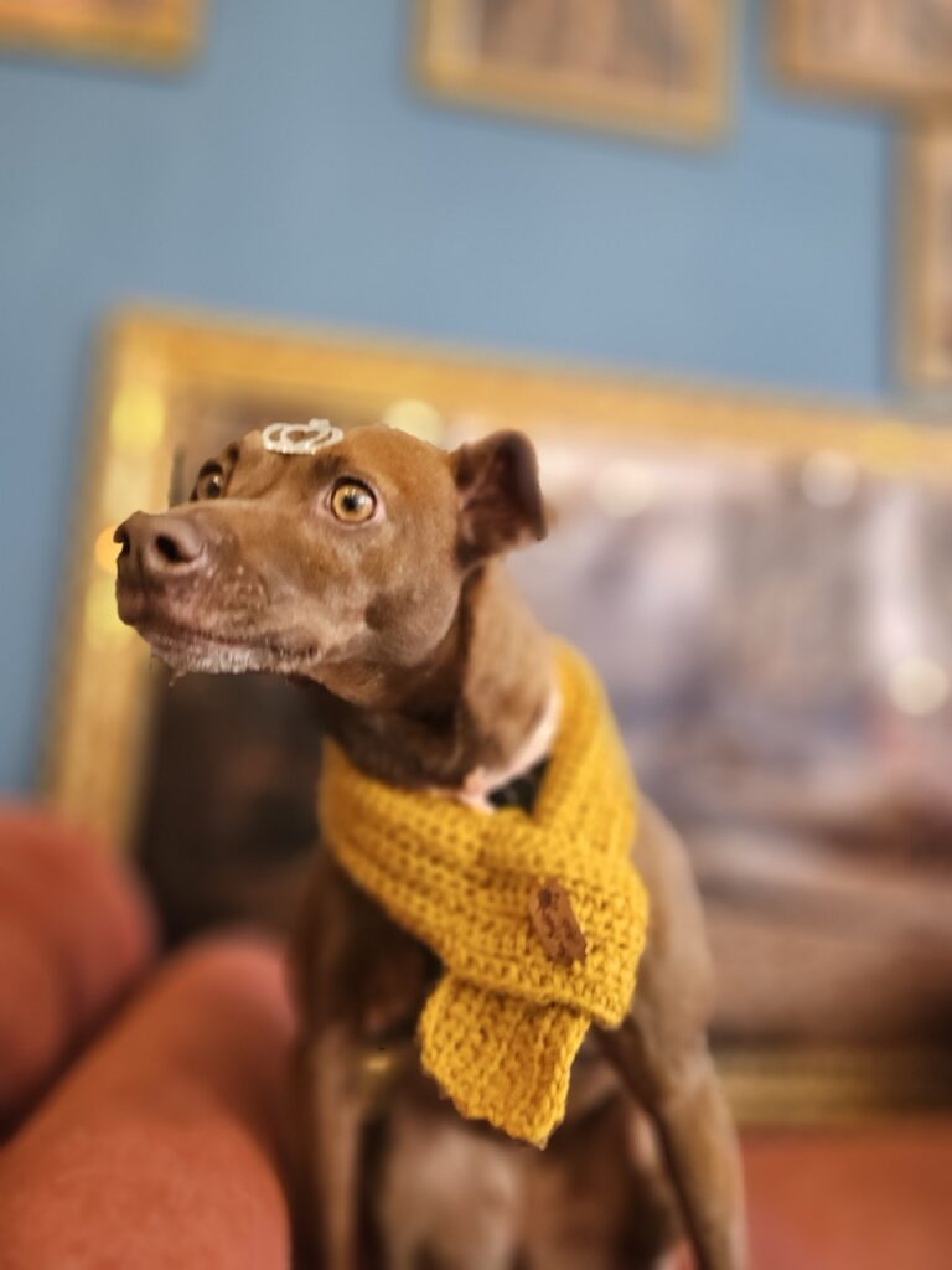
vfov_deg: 73.9
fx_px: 843
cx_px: 476
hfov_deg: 58.9
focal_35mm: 23
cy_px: 635
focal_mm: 5.4
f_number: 1.8
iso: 640
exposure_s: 1/120
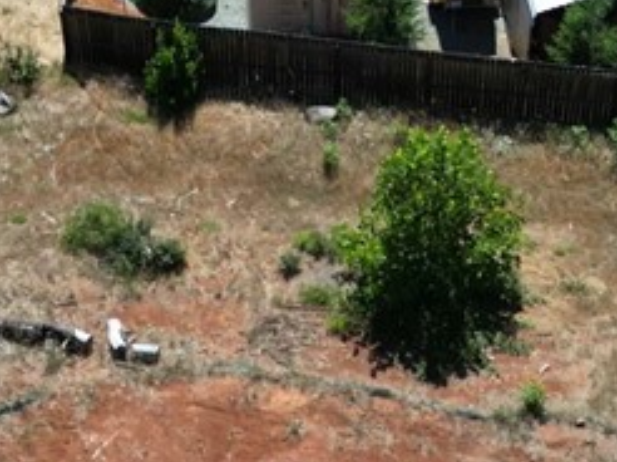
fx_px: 1781
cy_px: 866
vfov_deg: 13.1
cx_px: 306
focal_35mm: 100
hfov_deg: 19.7
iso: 120
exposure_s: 1/2000
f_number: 1.7
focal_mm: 6.72
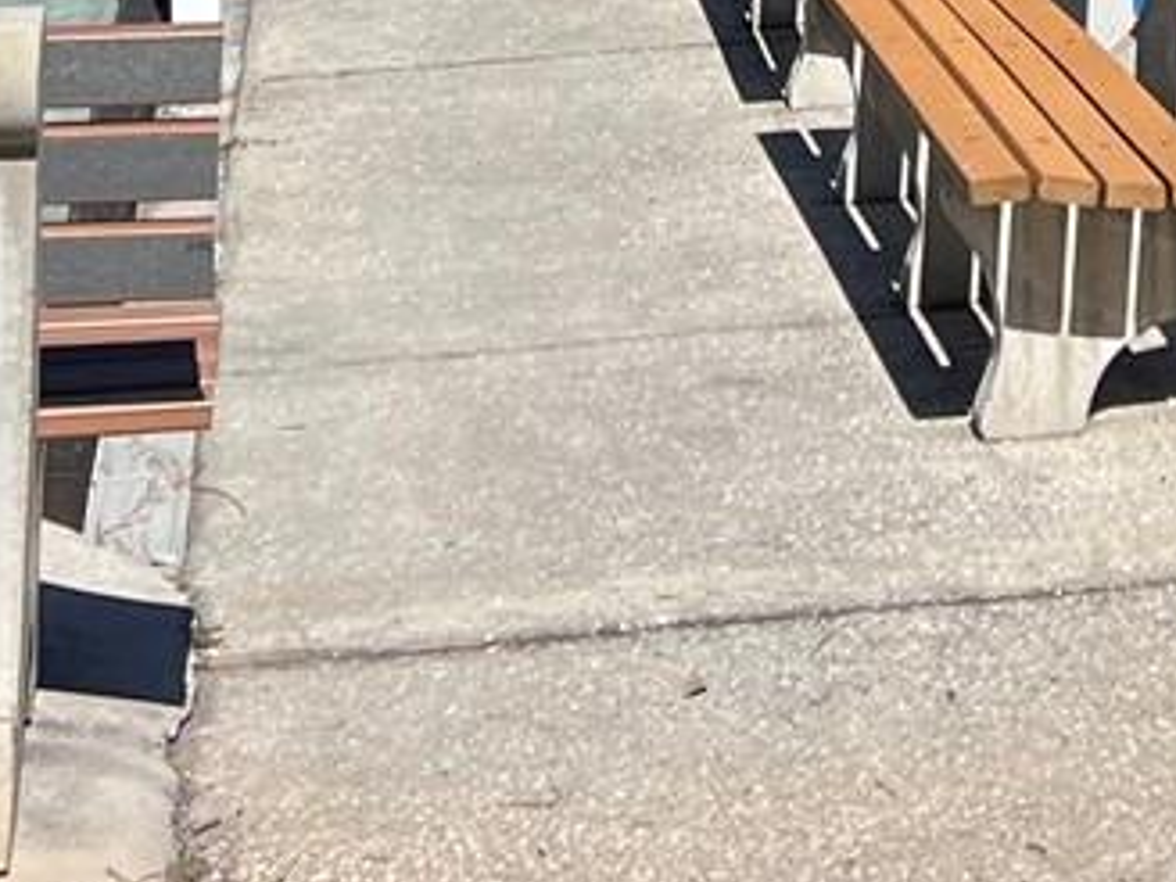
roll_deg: +0.7
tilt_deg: +5.9
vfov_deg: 10.3
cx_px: 1051
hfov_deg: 15.4
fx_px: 4315
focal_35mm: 127
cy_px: -1126
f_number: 1.5
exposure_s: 1/4444
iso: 50
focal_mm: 5.7
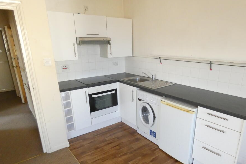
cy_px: 101
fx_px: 164
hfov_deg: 73.6
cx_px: 135
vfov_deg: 52.6
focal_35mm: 24
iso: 800
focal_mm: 3.6
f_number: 2.8
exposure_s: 1/160
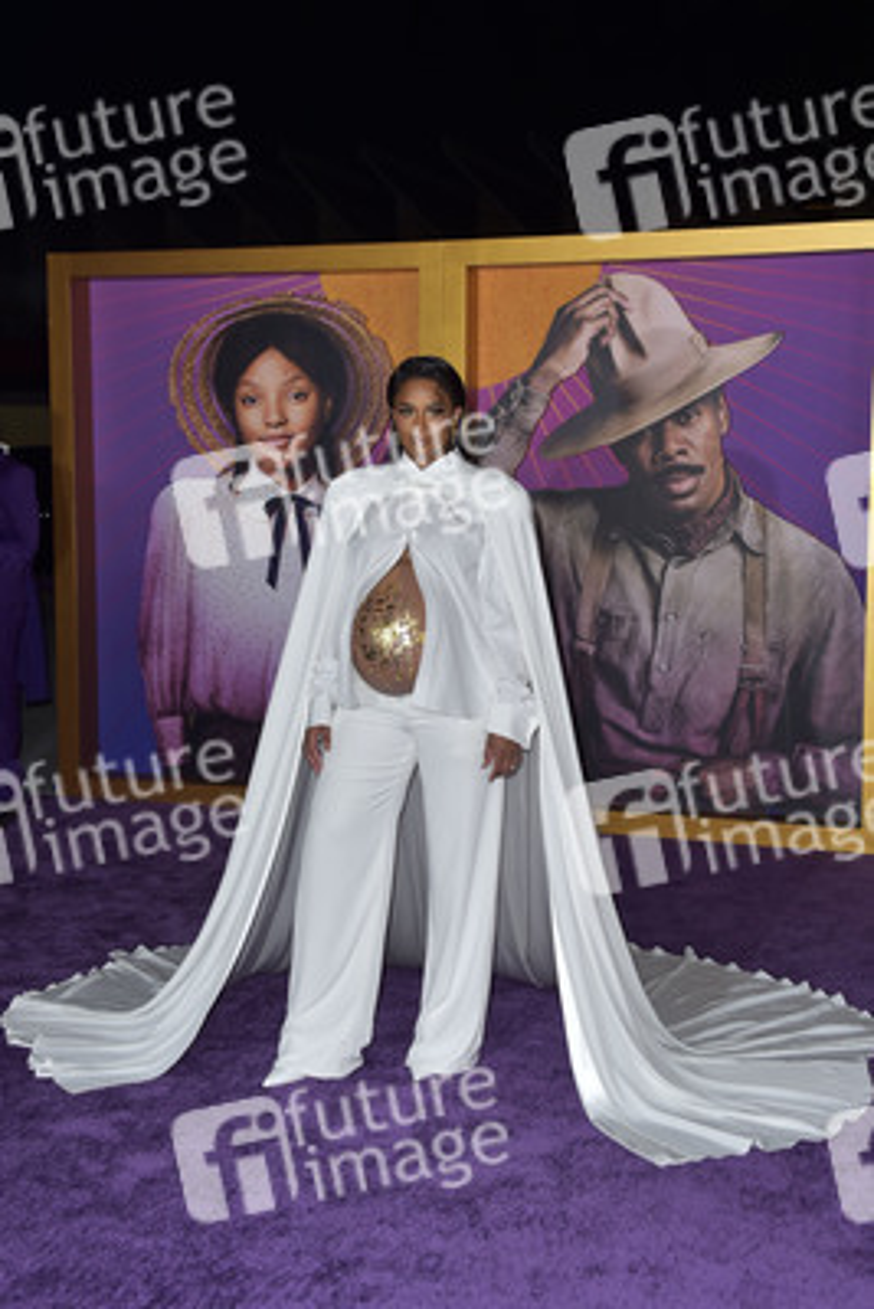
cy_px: 654
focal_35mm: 45
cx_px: 437
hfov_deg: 29.9
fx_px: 1637
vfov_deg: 43.6
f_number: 6.3
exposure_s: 1/250
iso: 500
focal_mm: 45
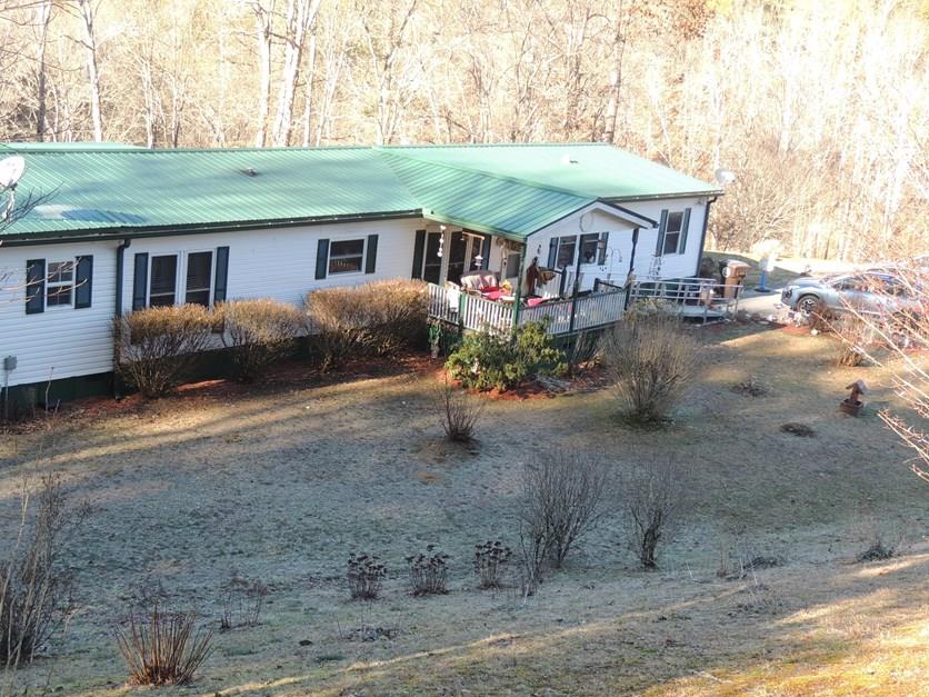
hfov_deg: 38.8
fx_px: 1315
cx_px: 373
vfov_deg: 29.7
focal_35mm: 49
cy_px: 347
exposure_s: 1/100
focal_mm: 7.1
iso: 100
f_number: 3.3
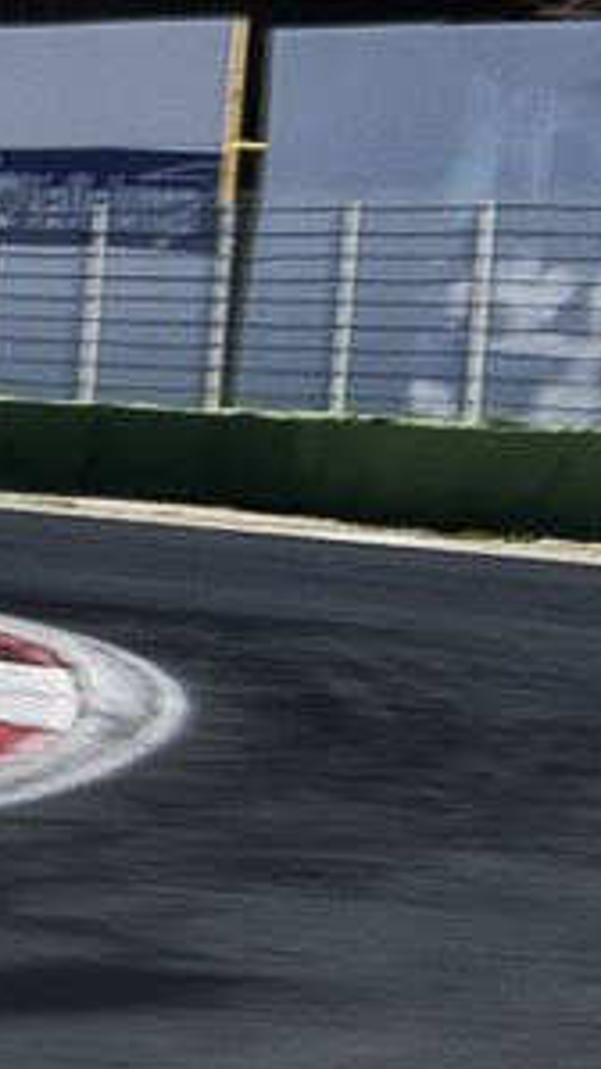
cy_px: 481
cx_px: -3334
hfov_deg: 3.3
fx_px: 9045
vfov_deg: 6.8
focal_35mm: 319
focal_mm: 38
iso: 100
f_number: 22
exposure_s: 1/60
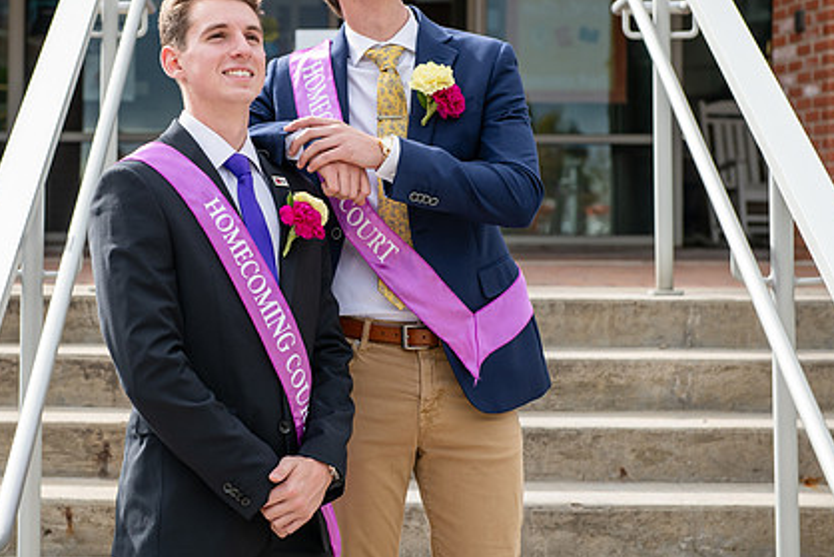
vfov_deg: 15.9
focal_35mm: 86
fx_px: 1993
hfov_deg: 23.6
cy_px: 177
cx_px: 293
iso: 160
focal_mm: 62
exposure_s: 1/400
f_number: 4.5
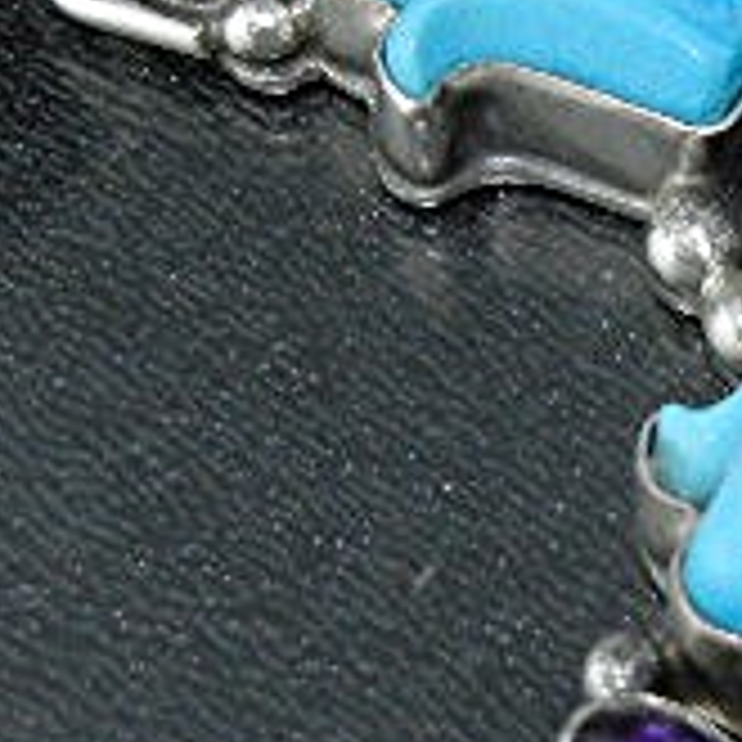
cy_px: 225
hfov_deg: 11.2
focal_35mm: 154
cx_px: 841
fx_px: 3735
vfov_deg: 11.3
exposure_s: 1/30
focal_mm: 8.1
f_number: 7.6
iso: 800
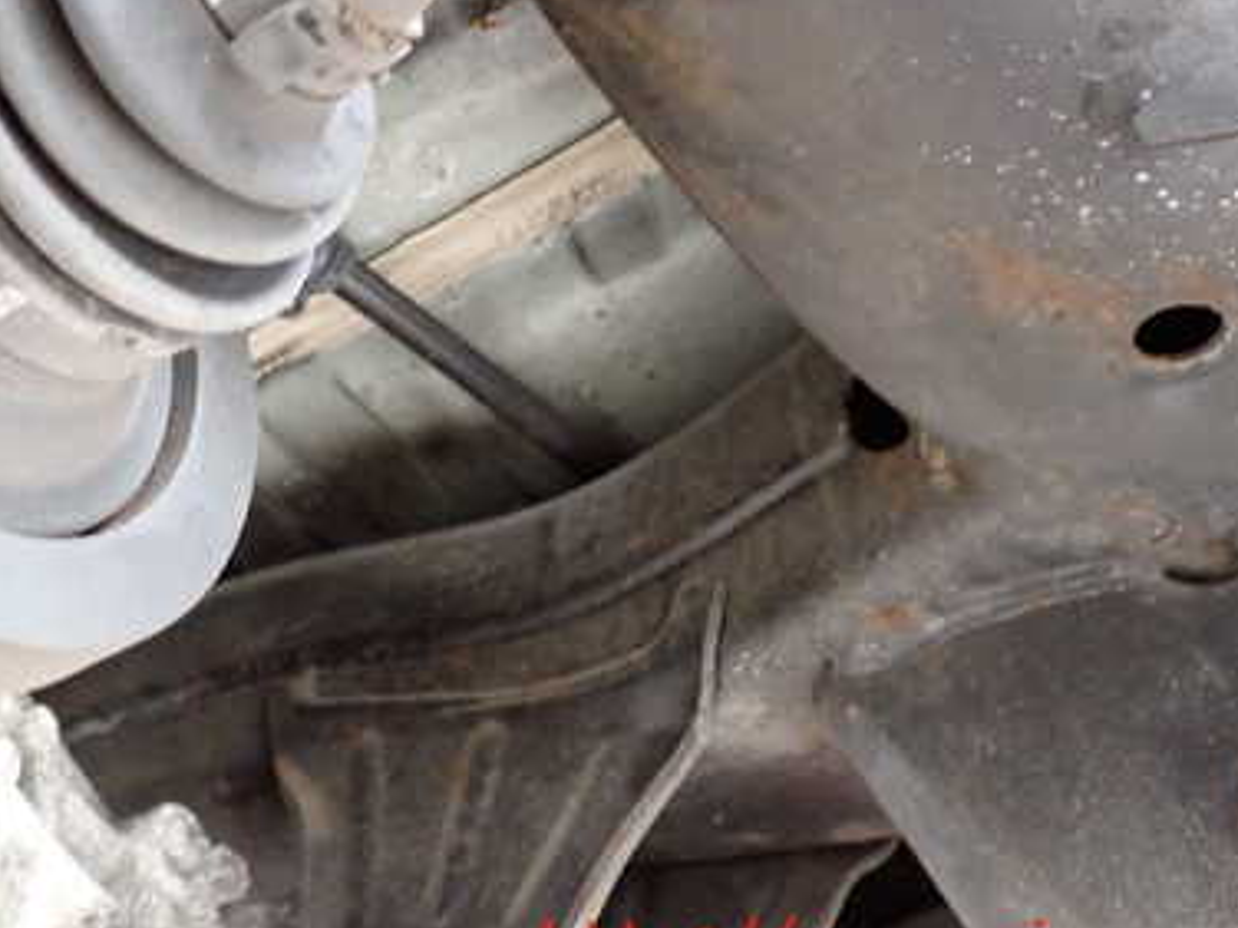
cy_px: 251
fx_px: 1716
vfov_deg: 29.8
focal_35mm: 48
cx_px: 297
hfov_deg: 38.6
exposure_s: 1/30
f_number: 2.3
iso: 800
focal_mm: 5.4
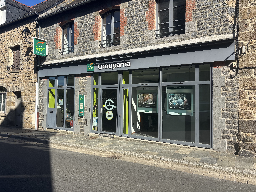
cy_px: 96
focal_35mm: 26
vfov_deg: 53.1
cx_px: 128
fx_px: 192
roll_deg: -0.8
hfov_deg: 67.3
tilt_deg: +0.8
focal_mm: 5.96
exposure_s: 1/2571
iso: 50
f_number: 1.6
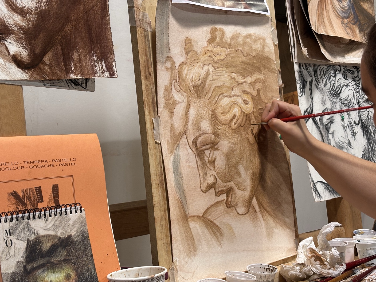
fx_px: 565
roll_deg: -2.0
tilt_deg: -5.8
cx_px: 188
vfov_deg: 28.0
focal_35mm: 52
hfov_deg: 36.8
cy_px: 141
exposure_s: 1/50
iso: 64
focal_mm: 5.96
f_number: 1.6
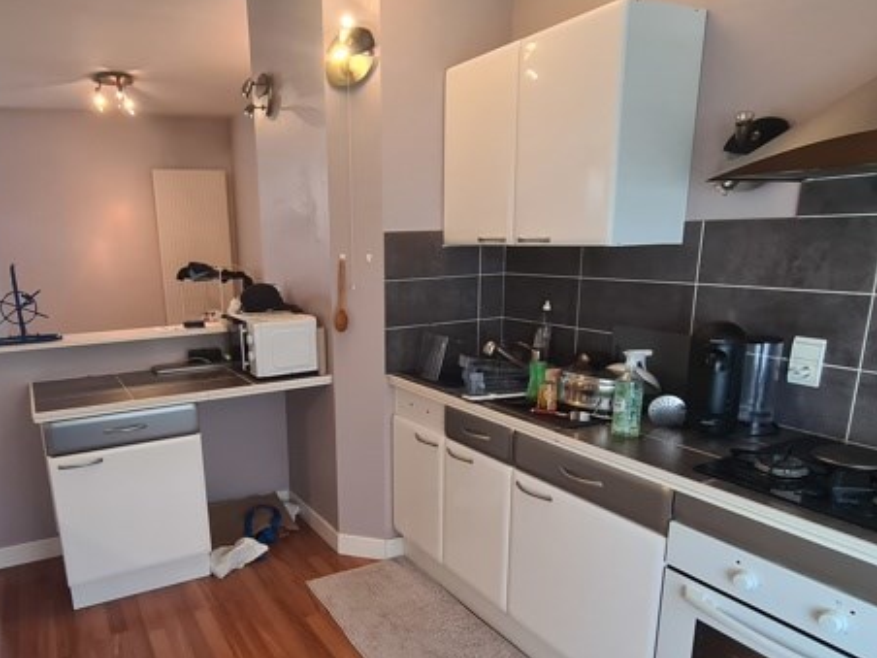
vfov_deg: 58.2
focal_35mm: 23
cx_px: 351
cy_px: 406
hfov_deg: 73.1
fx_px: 583
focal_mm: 2.2
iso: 320
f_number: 2.2
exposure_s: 1/33
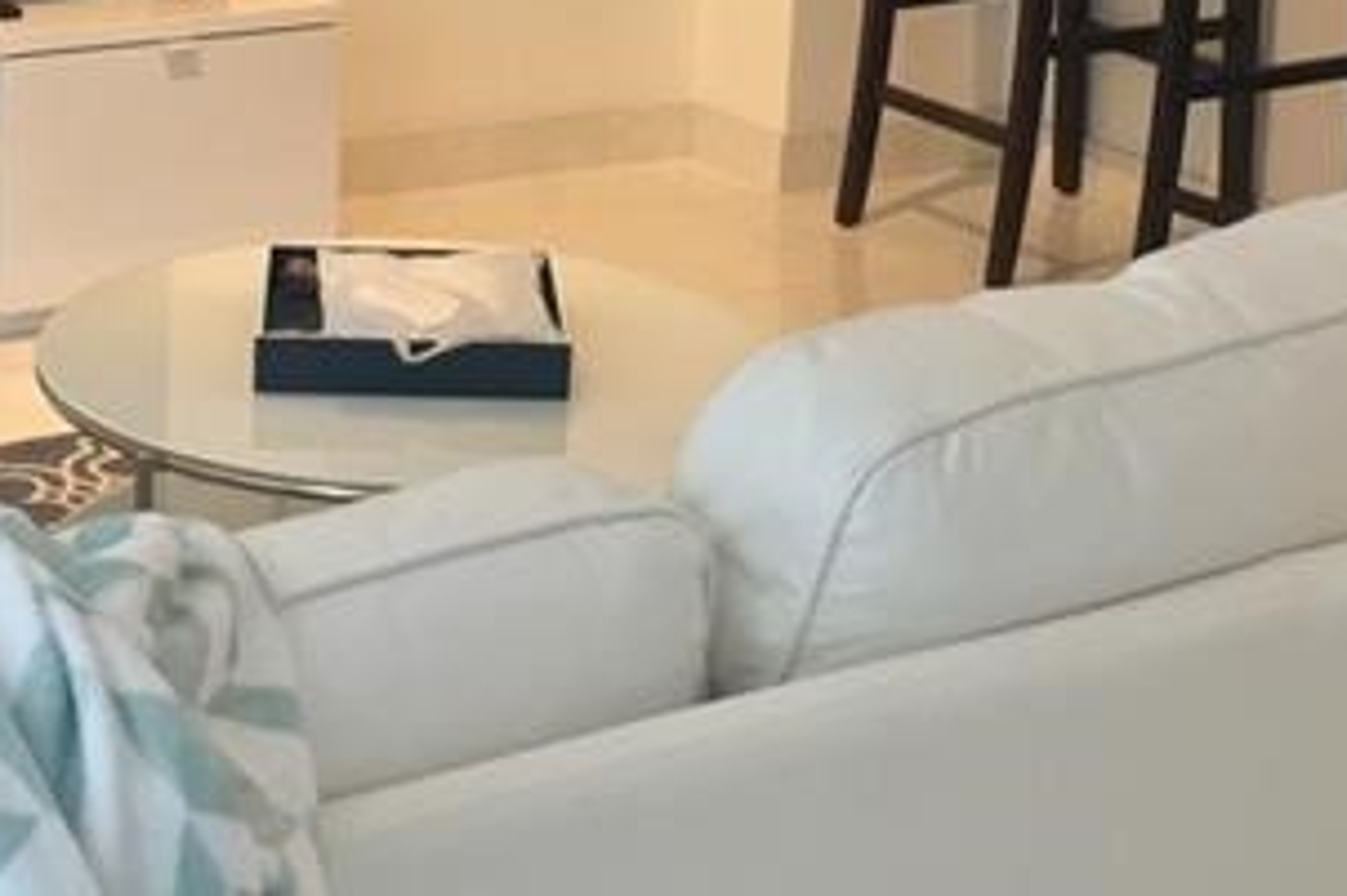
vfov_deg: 16.5
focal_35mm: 80
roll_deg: -1.8
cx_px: 531
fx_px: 2992
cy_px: -116
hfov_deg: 25.3
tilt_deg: -11.6
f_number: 2.2
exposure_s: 1/30
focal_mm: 4.15
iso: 125
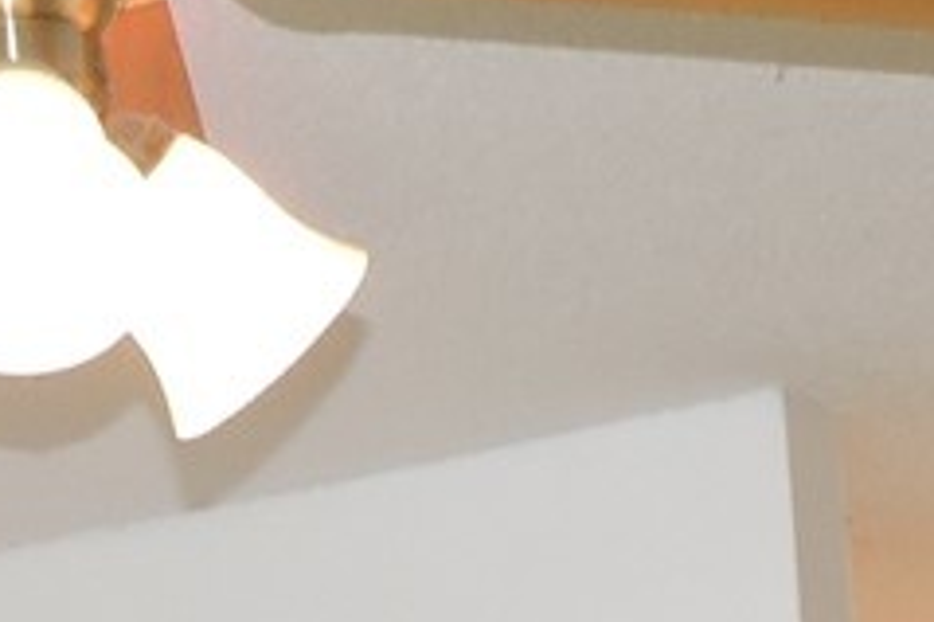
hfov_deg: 9.9
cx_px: 446
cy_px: 1846
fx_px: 5418
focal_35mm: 209
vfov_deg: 6.1
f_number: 3.1
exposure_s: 1/30
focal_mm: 5.4
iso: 200
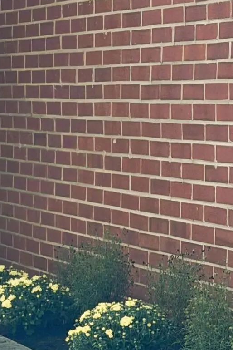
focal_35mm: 199
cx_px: -170
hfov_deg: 6.8
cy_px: 204
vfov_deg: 10.3
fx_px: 1932
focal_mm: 6.76
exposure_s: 1/583
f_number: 1.78
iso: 64
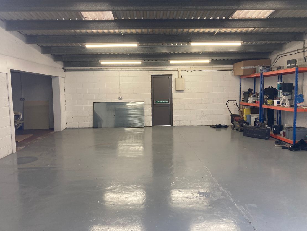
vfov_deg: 49.8
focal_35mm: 28
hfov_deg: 63.4
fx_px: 248
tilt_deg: -6.1
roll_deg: +1.4
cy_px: 116
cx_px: 154
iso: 80
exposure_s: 1/50
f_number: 1.8
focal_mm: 3.99
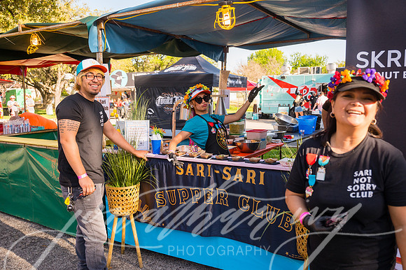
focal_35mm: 30
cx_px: 203
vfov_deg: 44.2
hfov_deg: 62.8
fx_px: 332
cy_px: 135
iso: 400
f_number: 4
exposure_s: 1/1000
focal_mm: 29.5
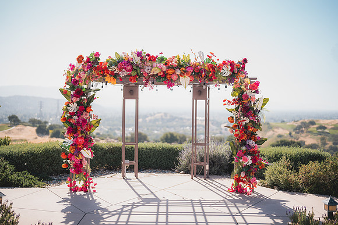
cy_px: 112
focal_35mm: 50
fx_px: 470
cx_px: 169
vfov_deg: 27.0
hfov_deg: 39.6
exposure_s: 1/2500
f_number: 1.2
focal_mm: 50
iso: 50
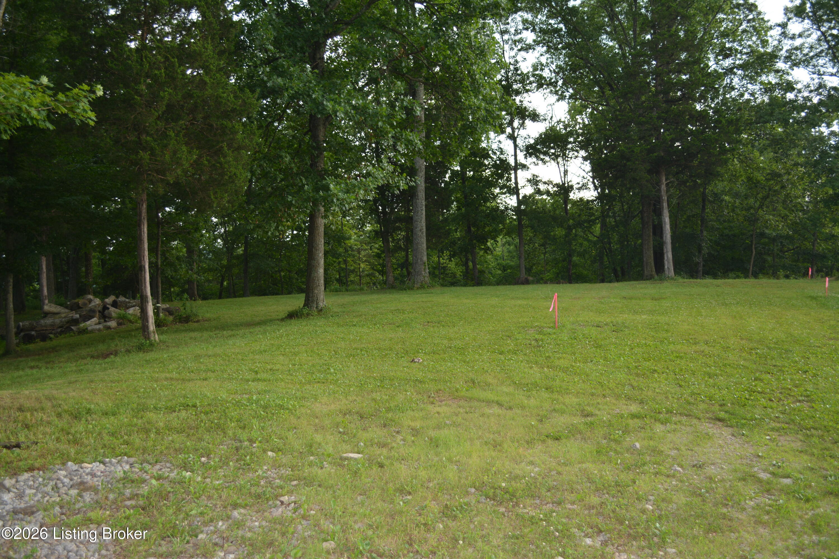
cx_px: 420
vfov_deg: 40.0
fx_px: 769
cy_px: 280
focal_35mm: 33
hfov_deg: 57.2
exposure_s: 1/125
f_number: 4
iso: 280
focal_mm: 22
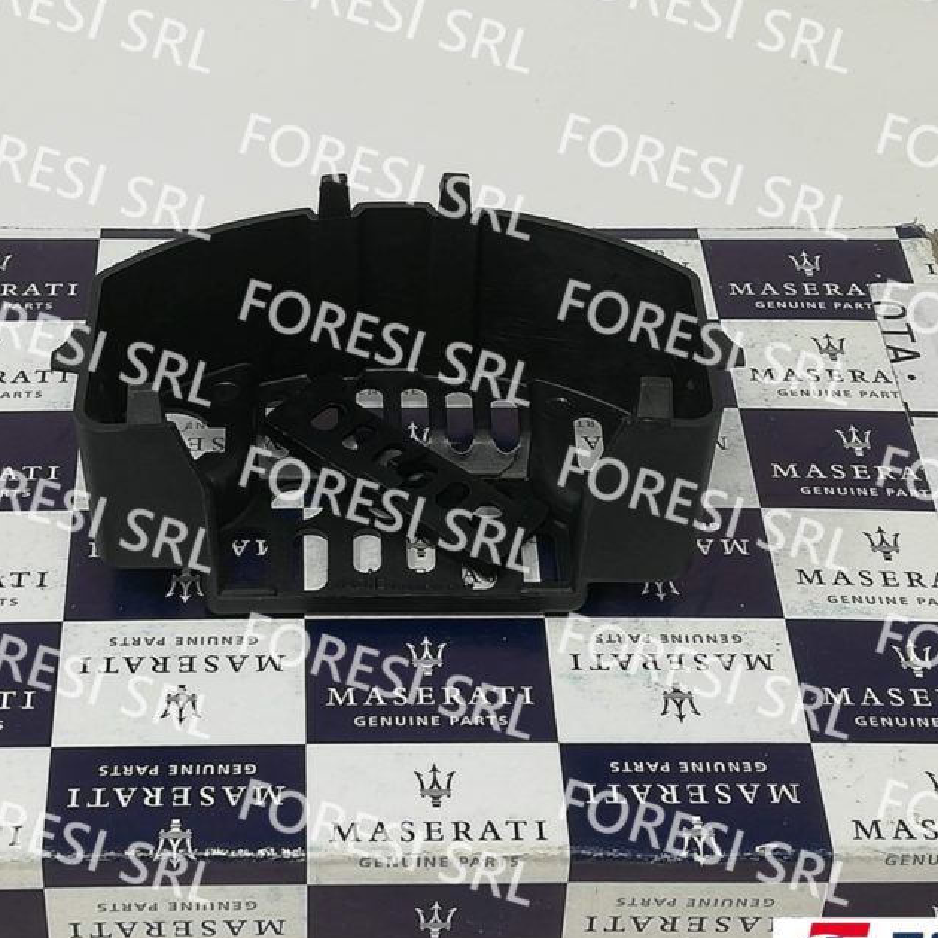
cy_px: 494
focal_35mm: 79
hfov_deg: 21.9
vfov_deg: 21.9
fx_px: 2422
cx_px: 354
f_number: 2.2
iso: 80
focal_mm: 3.81
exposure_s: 1/120
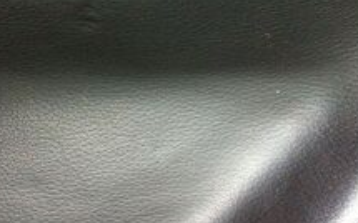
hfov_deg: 32.7
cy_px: 84
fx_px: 604
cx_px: 122
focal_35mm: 62
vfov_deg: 20.9
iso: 640
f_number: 2.8
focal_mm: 3.85
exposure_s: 1/17
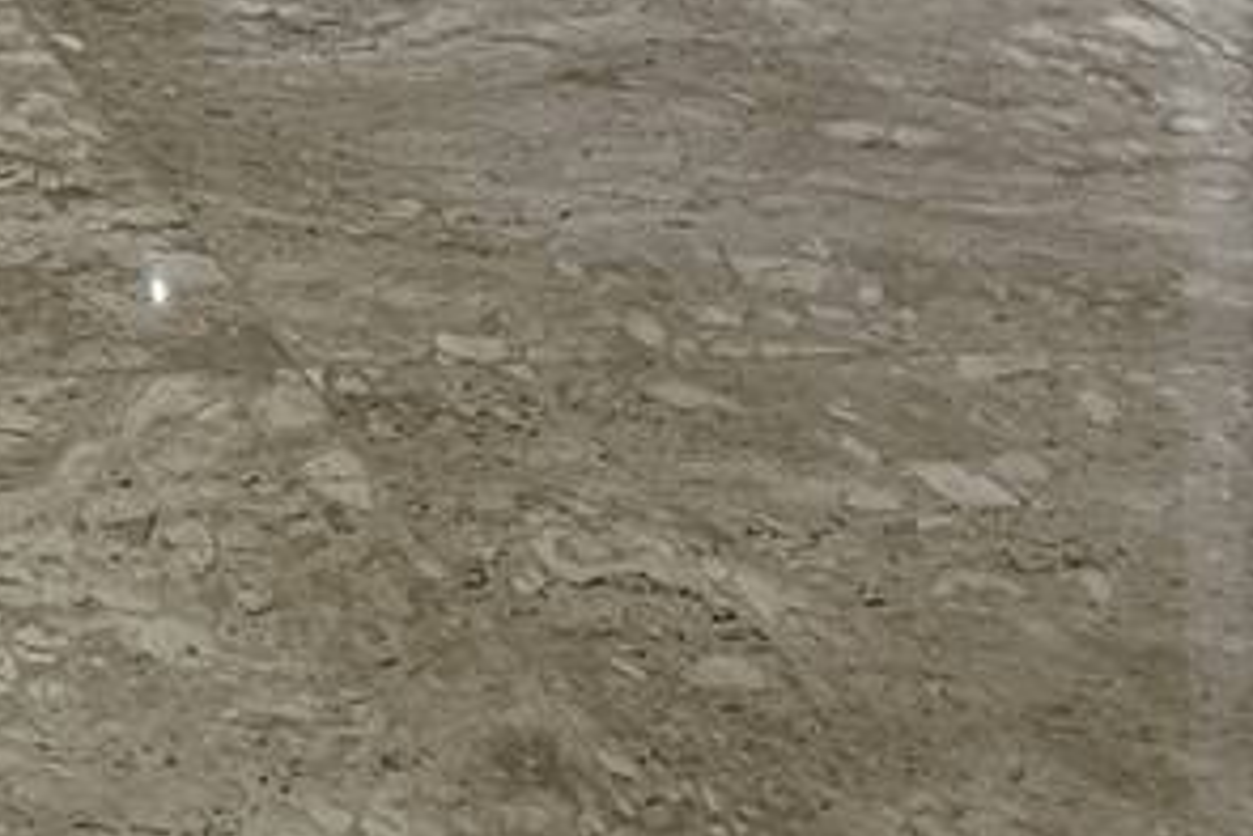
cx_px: -951
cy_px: -1311
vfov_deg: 13.0
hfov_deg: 20.7
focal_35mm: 71
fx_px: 2472
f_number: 2.2
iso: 80
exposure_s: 1/120
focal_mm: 2.22
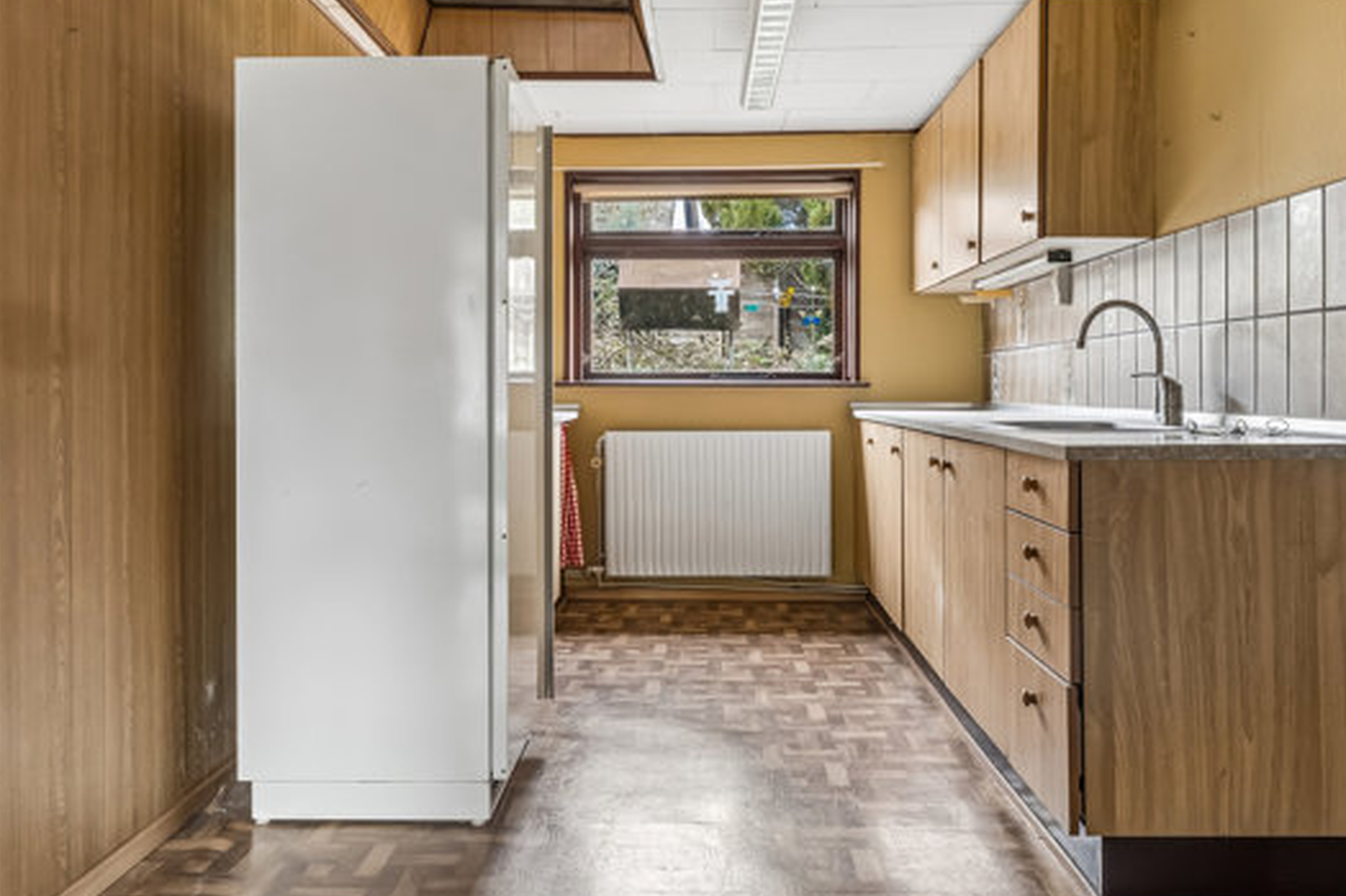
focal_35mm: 30
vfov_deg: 43.8
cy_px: 384
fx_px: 1112
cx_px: 660
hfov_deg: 62.3
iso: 200
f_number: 8
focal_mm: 13
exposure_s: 1/3.33
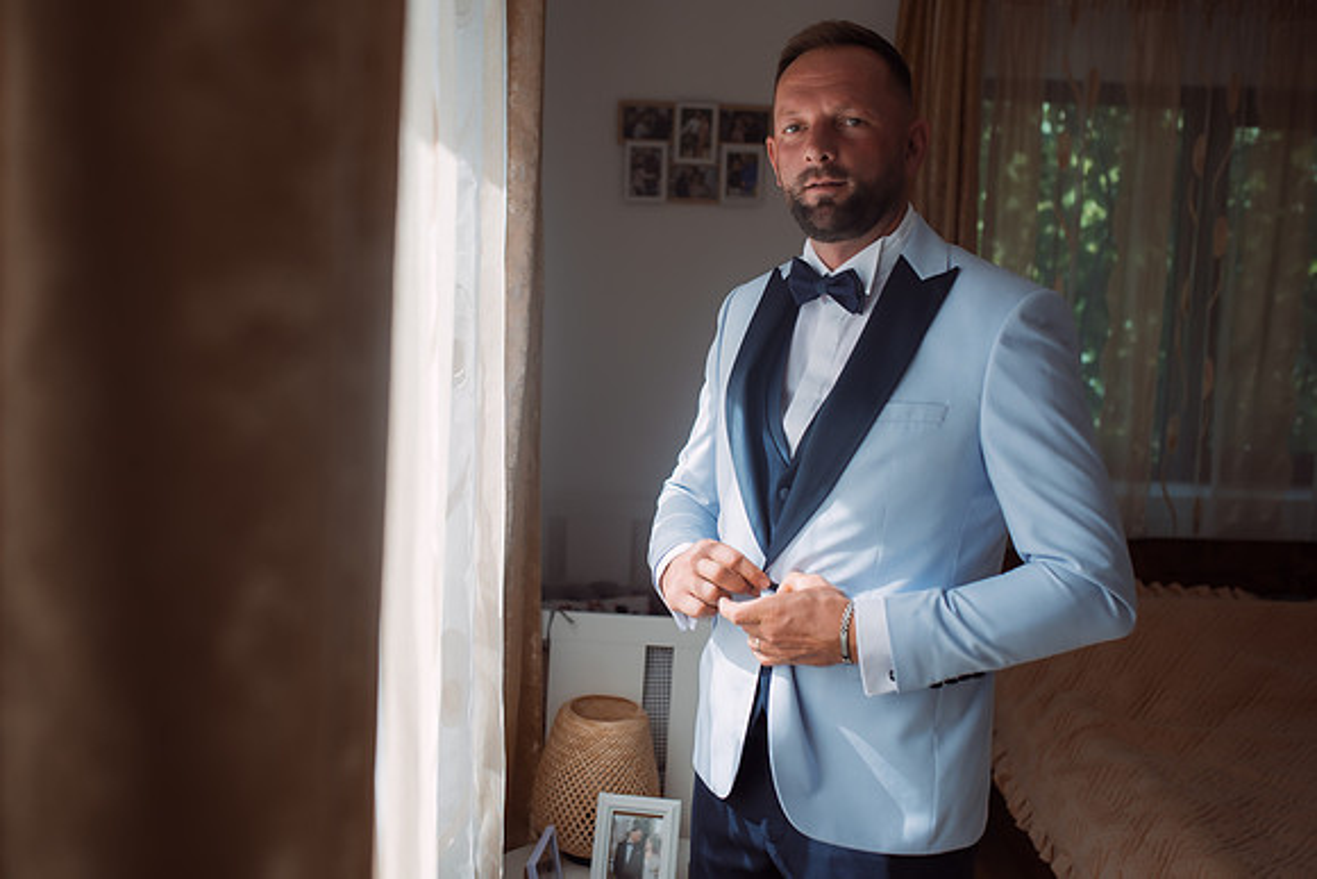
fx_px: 1364
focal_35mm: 37
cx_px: 615
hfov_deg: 51.5
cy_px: 411
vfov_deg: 35.7
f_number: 2.8
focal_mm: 35
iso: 100
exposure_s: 1/250
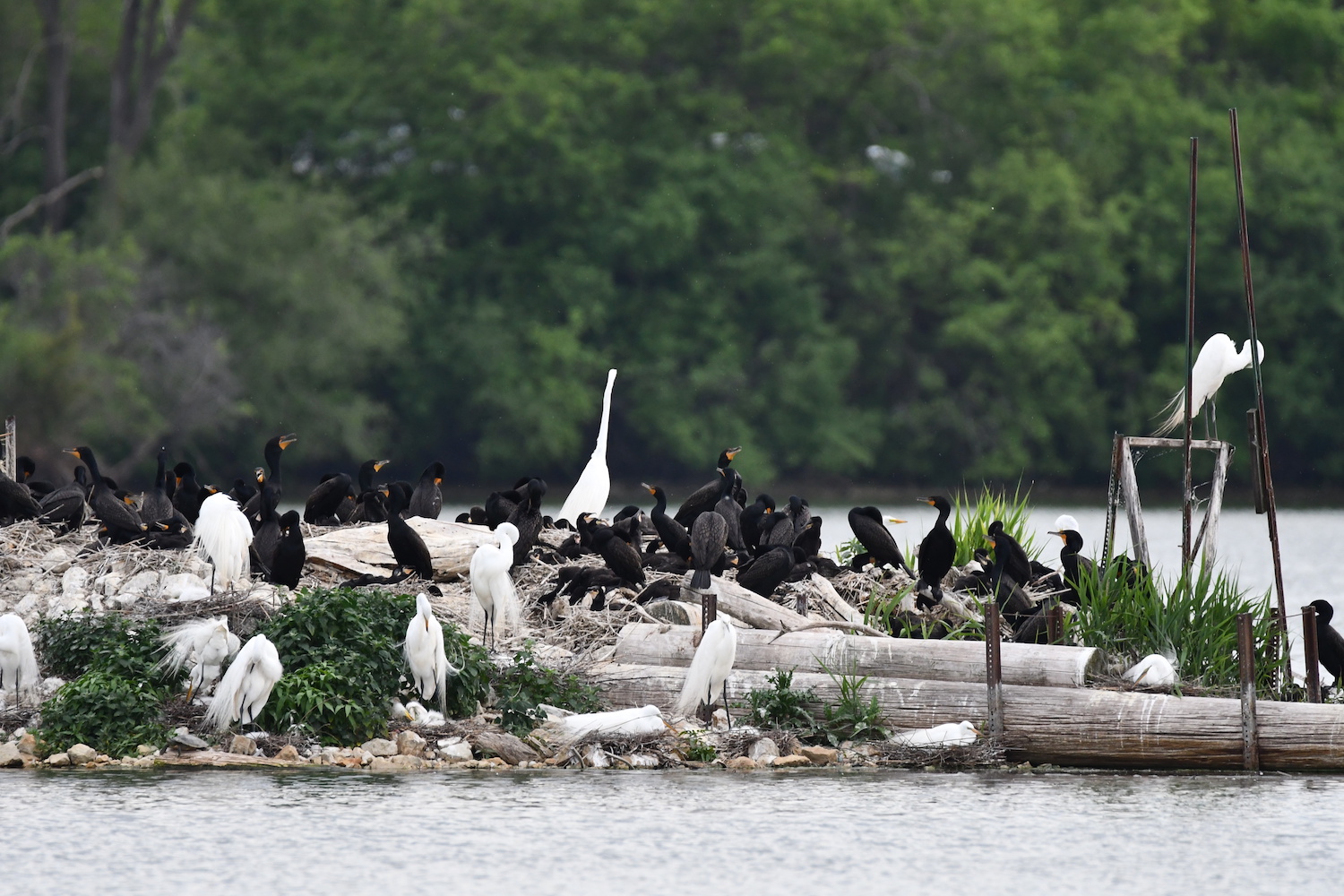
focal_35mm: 900
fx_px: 33597
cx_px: 672
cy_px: 448
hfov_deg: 2.3
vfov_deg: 1.5
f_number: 6.3
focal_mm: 600
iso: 1000
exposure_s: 1/500
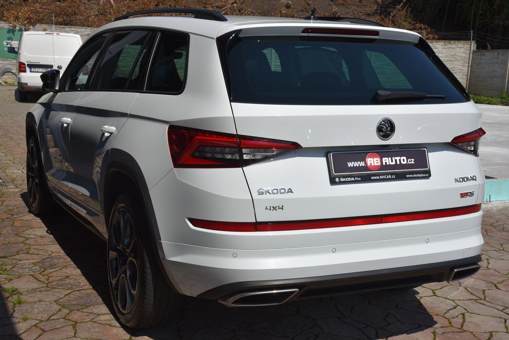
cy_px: 170
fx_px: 707
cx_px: 254
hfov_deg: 39.6
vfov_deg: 27.0
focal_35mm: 50
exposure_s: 1/800
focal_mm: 50
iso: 500
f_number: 14
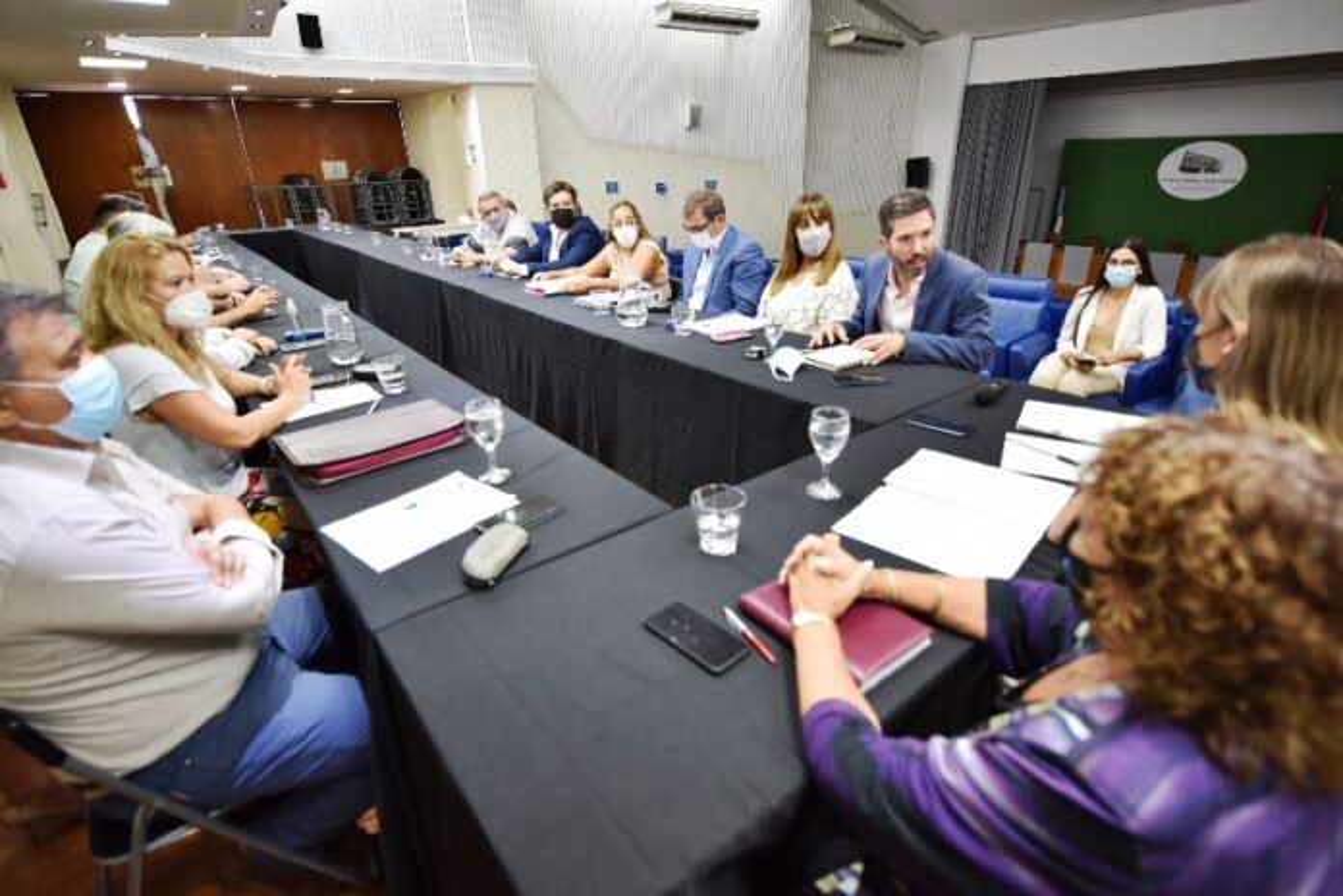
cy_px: 448
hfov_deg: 90.0
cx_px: 672
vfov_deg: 67.4
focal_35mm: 18
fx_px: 671
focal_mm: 18
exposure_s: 1/80
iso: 800
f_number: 2.8
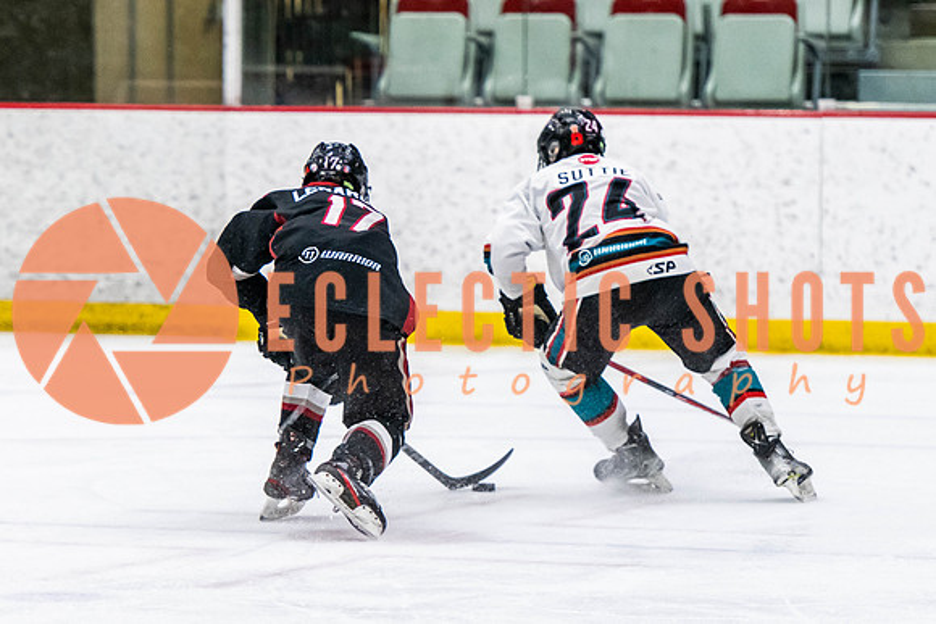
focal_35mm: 271
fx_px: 7056
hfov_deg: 7.6
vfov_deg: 5.1
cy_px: 312
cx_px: 281
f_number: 2.8
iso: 3200
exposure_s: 1/640
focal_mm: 160
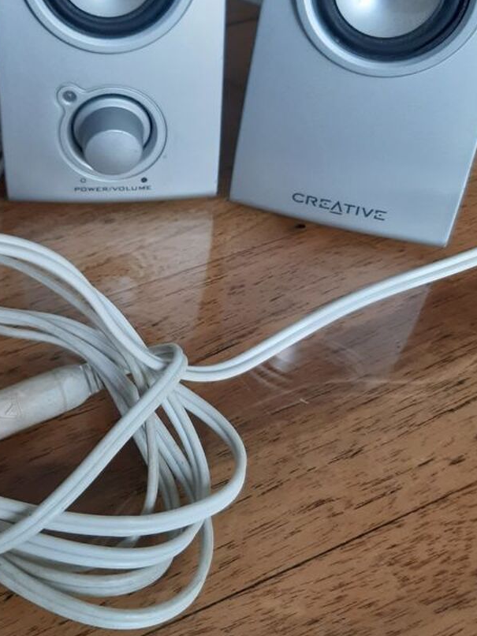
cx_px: 146
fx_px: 790
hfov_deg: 33.2
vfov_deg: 43.2
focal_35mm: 43
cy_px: 209
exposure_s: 1/33
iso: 250
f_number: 1.7
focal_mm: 3.92
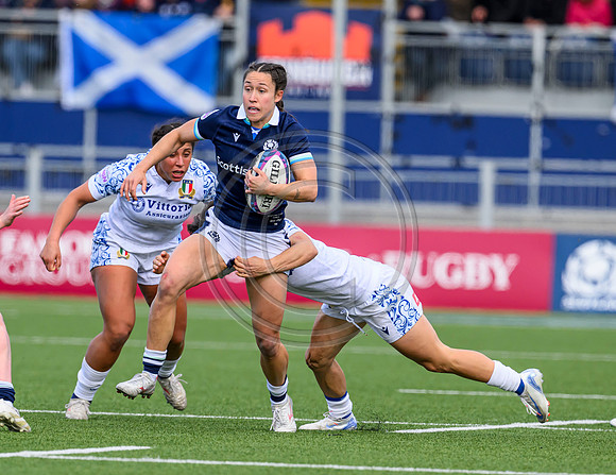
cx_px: 283
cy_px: 330
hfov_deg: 2.5
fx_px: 13945
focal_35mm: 776
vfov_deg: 2.0
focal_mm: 400
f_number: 4
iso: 500
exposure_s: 1/2000
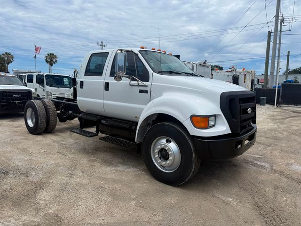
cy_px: 113
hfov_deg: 71.6
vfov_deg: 56.8
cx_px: 150
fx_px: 209
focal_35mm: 24
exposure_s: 1/8130
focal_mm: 6.76
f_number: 1.78
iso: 80
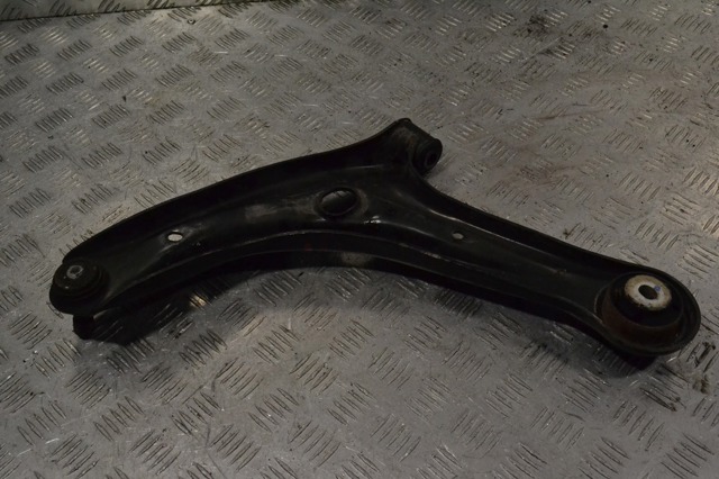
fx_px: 778
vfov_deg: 34.2
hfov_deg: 49.6
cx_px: 360
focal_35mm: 39
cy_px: 240
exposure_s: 1/500
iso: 3200
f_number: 11
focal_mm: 26
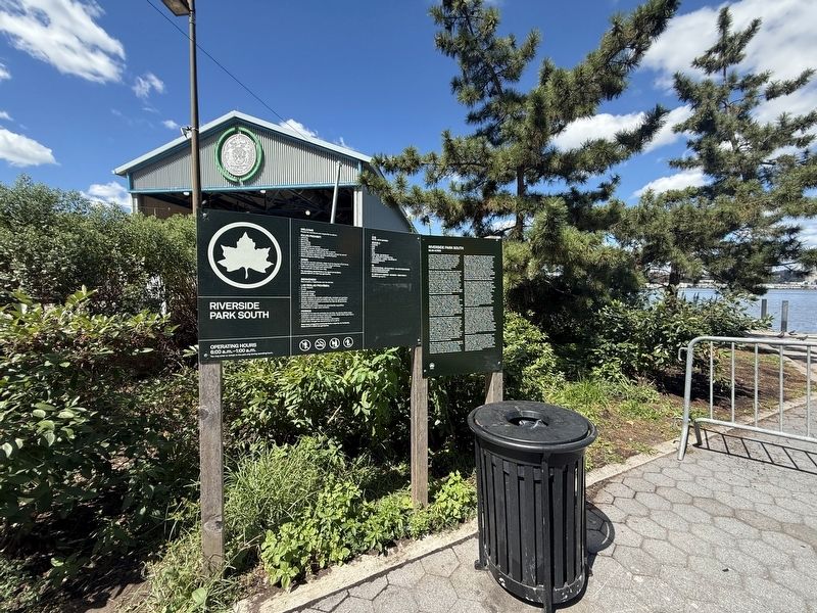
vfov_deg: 85.7
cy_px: 306
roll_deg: -1.6
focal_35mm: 14
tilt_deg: -0.9
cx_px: 408
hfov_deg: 102.1
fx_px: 330
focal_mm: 2.22
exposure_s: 1/694
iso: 50
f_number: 2.2
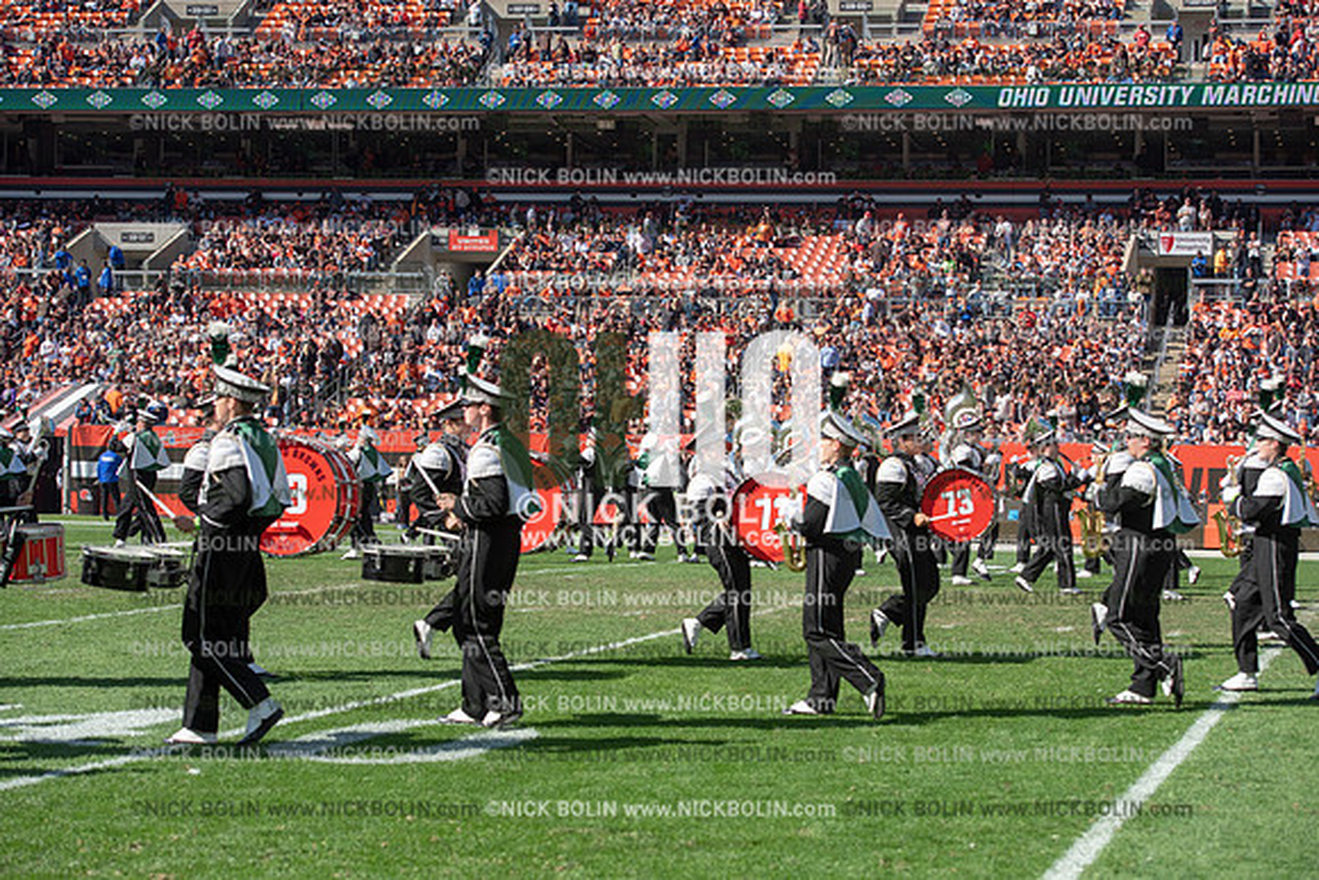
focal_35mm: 70
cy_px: 440
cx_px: 660
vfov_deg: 19.5
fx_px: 2565
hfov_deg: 28.8
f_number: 5
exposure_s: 1/2000
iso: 400
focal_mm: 70
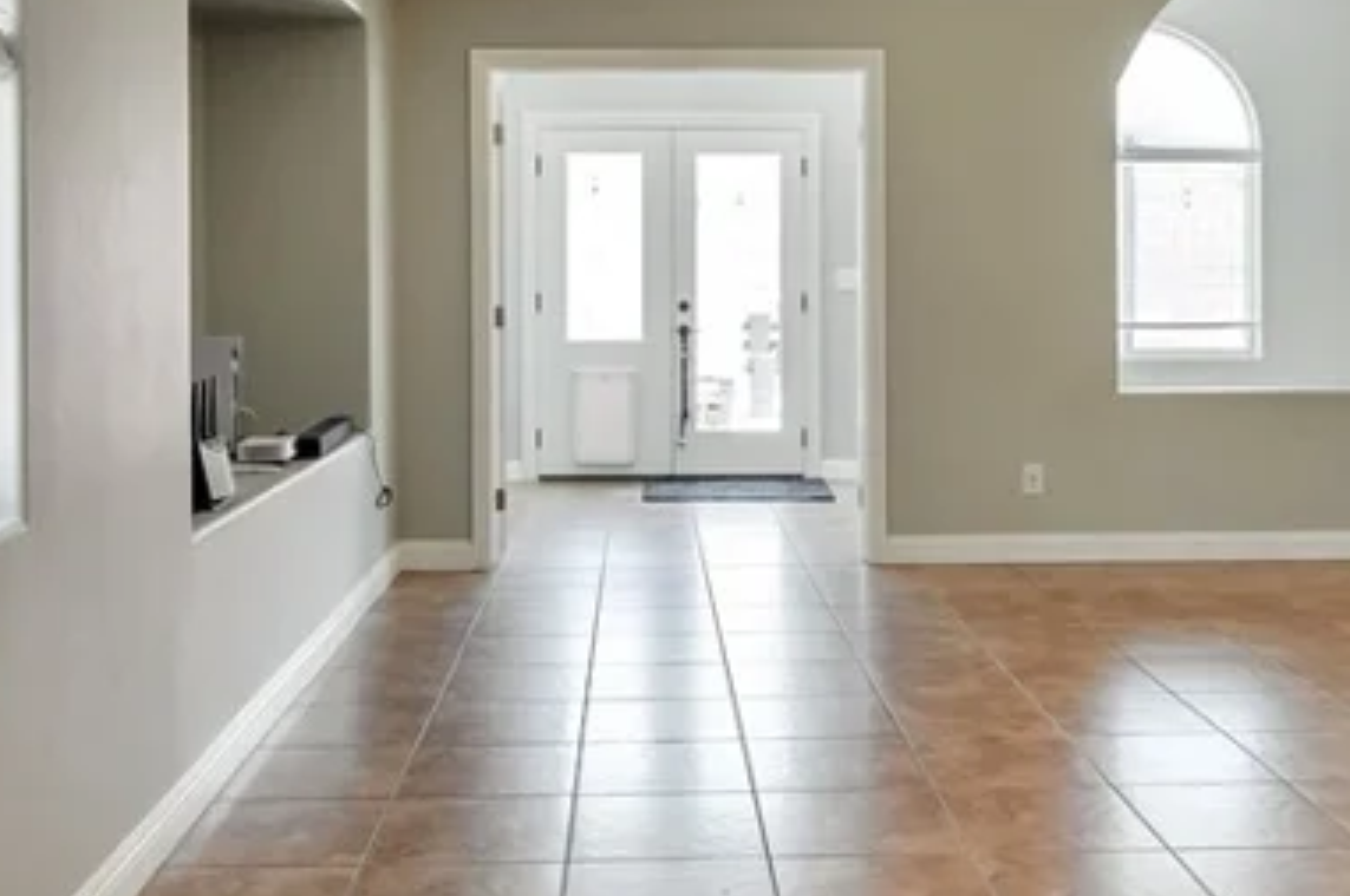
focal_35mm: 43
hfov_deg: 45.5
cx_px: 684
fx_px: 1610
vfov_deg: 30.8
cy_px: 276
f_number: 10
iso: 400
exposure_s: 1/30
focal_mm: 16
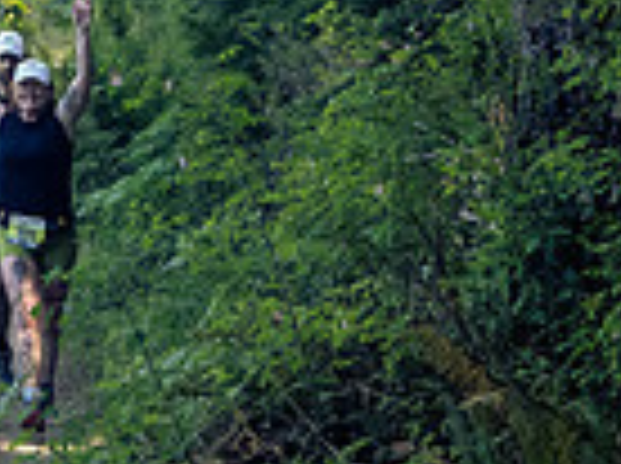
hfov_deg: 9.8
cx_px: -369
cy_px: 200
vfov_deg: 7.6
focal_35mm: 194
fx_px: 3474
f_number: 2.8
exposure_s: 1/1000
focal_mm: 23
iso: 2000
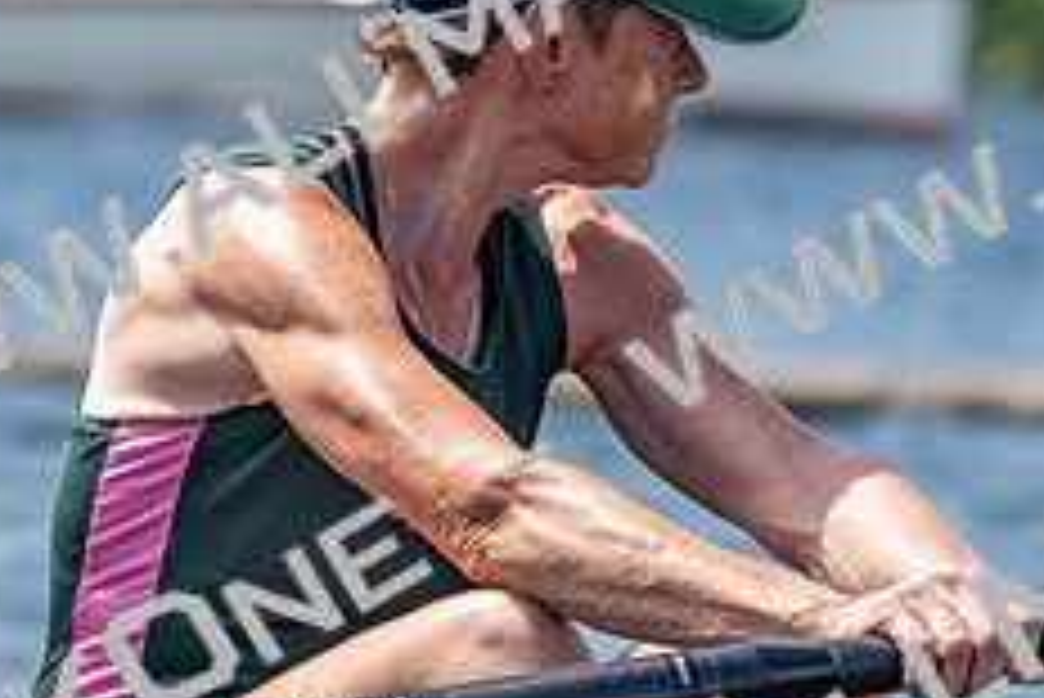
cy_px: 484
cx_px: 297
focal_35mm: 619
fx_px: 17962
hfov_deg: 3.3
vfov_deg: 2.2
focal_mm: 248
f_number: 5.6
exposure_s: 1/2000
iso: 400
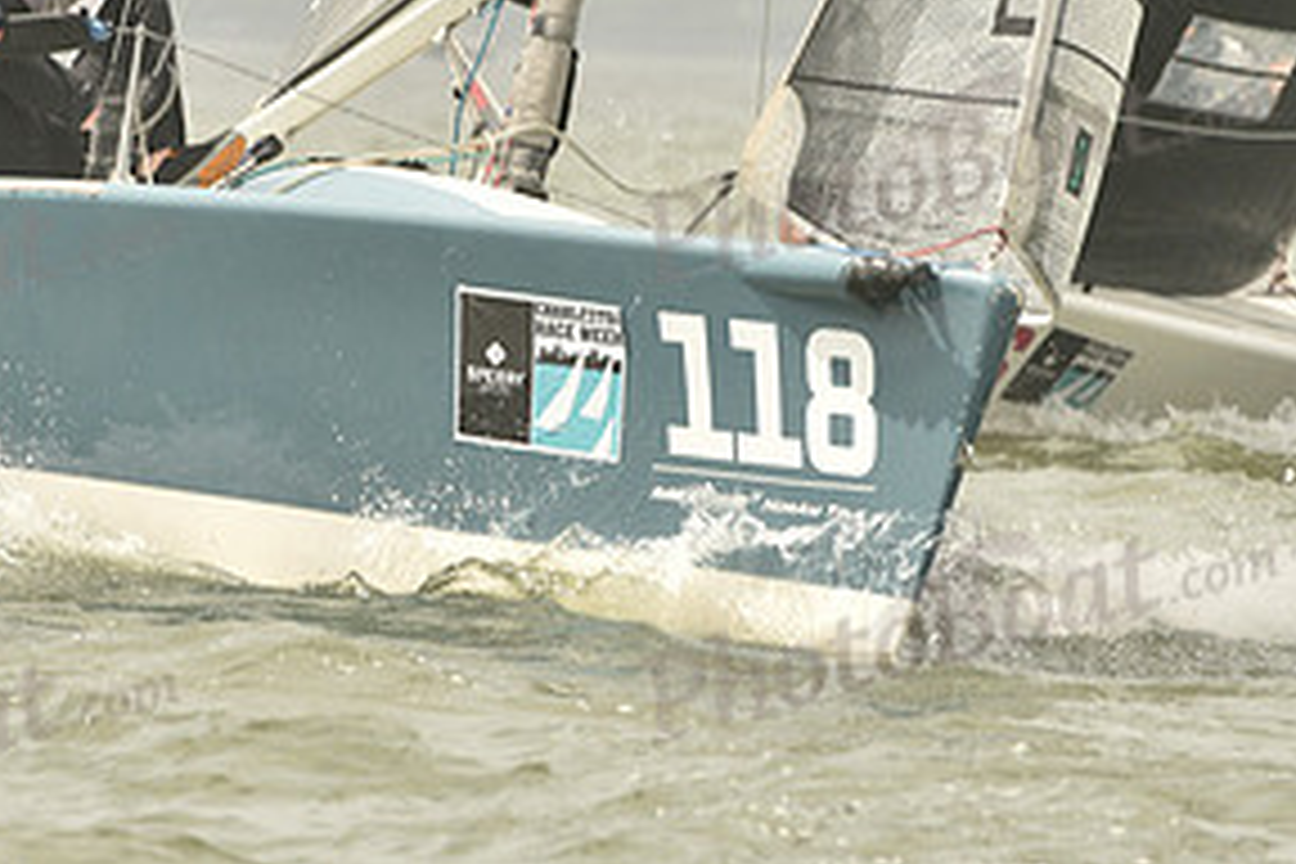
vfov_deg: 2.3
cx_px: 414
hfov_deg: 3.4
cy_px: -2
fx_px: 21778
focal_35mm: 605
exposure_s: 1/1000
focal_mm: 300
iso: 400
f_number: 9
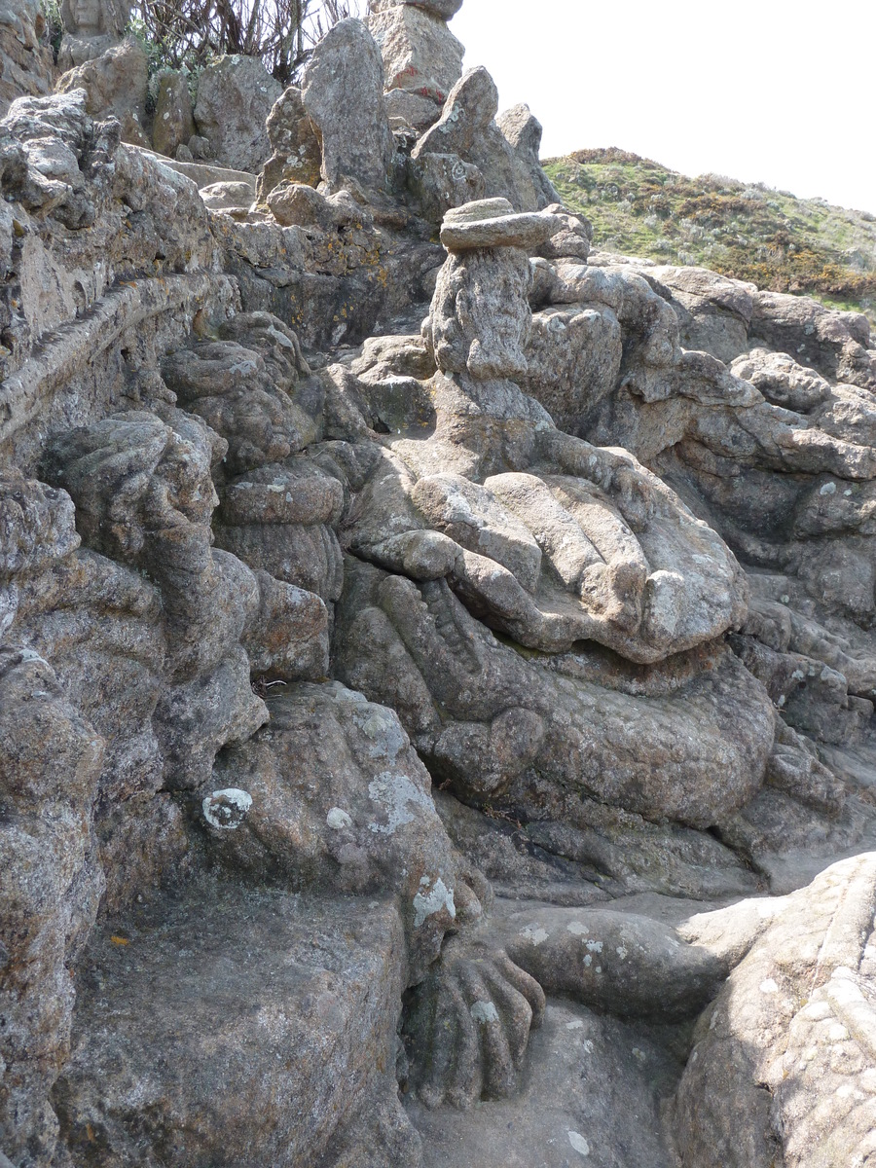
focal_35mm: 40
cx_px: 438
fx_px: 1350
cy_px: 584
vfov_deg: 46.8
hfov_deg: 36.0
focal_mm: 6.5
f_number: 4
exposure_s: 1/125
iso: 80
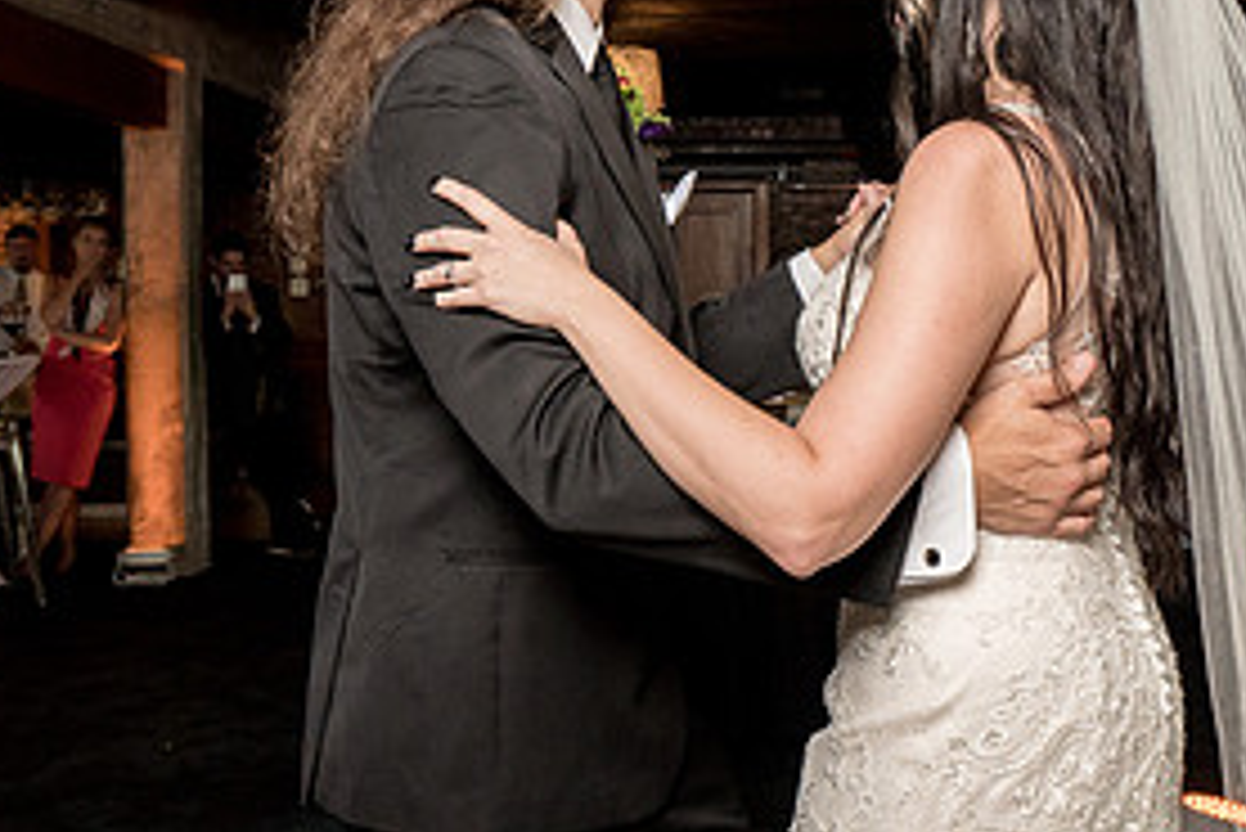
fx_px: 1801
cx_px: 812
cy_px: 360
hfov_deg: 37.8
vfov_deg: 26.0
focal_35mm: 52
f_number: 5.6
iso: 2000
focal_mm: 22
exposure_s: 1/200
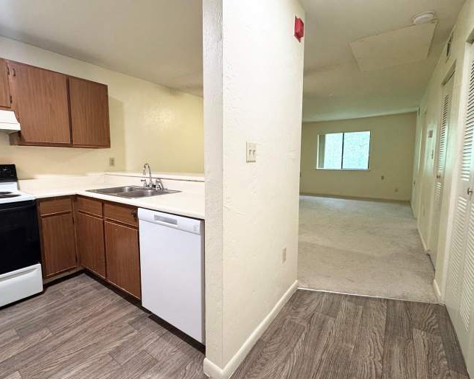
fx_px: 238
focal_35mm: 17
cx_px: 216
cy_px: 186
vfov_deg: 76.9
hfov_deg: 89.4
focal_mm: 2.22
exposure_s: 1/60
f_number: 2.2
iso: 320
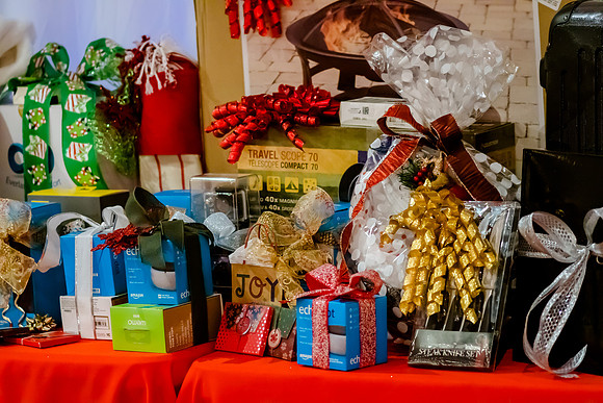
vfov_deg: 8.7
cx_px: 302
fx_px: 2639
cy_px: 202
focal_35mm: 158
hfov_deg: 13.0
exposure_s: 1/100
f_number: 2.8
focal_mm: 105
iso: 4000
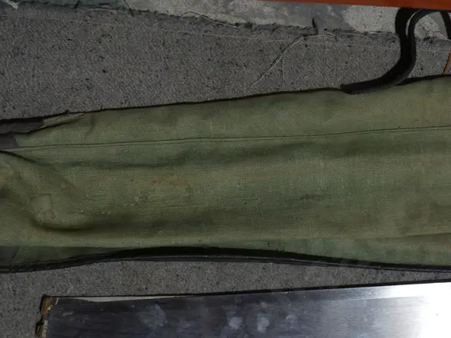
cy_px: 229
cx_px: 386
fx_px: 860
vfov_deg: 22.1
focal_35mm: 66
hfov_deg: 28.5
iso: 200
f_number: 4.1
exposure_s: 1/80
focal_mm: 19
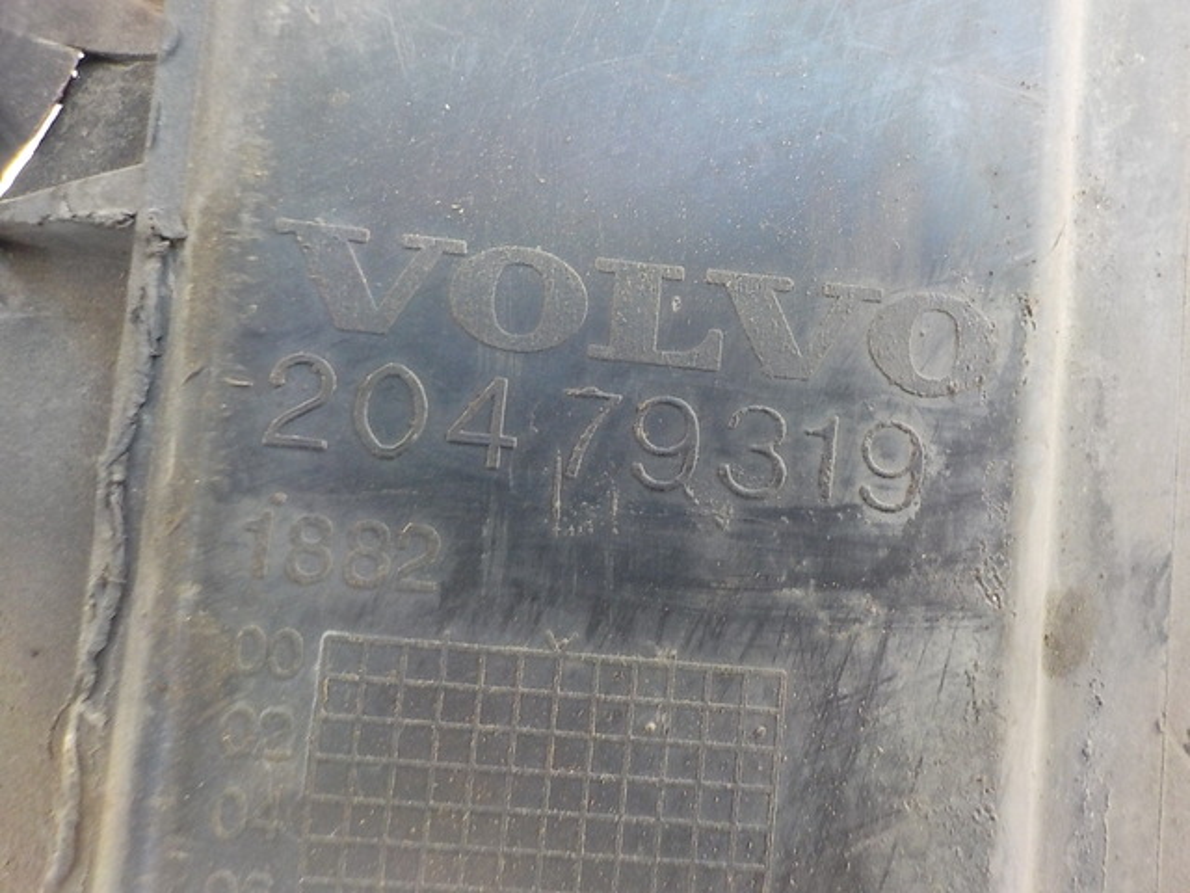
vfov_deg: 46.8
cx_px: 595
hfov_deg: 60.0
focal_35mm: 30
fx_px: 1031
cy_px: 446
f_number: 3.3
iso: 320
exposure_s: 1/30
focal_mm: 4.1
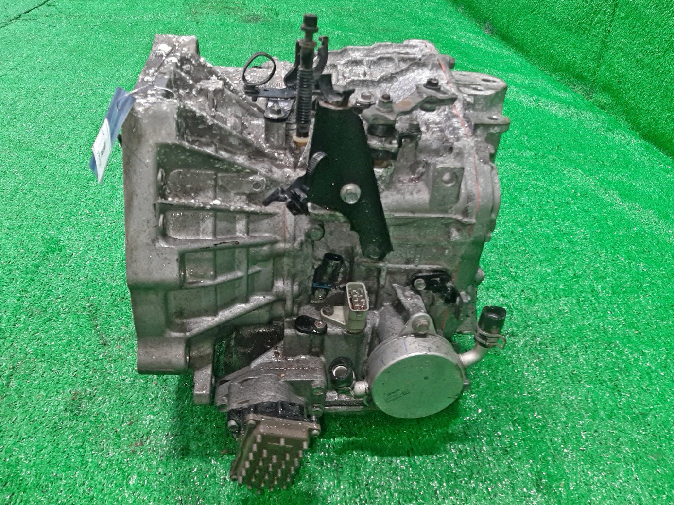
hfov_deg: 65.3
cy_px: 243
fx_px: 526
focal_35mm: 27
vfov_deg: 51.3
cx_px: 338
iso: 146
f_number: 1.7
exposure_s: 1/50
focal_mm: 3.93
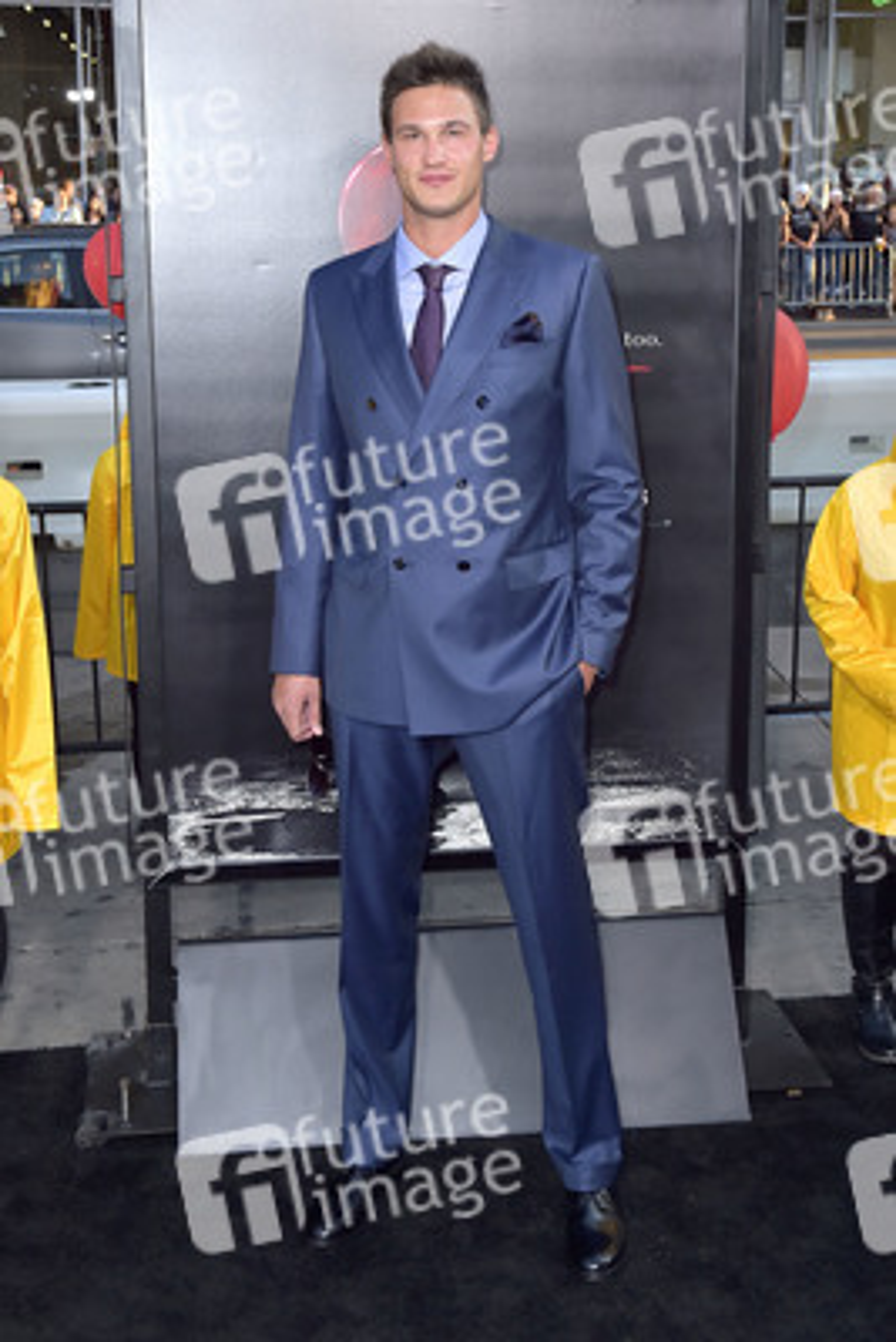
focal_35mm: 42
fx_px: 1567
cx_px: 448
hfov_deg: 31.9
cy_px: 671
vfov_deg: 46.4
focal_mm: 42
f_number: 6.3
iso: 640
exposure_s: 1/250
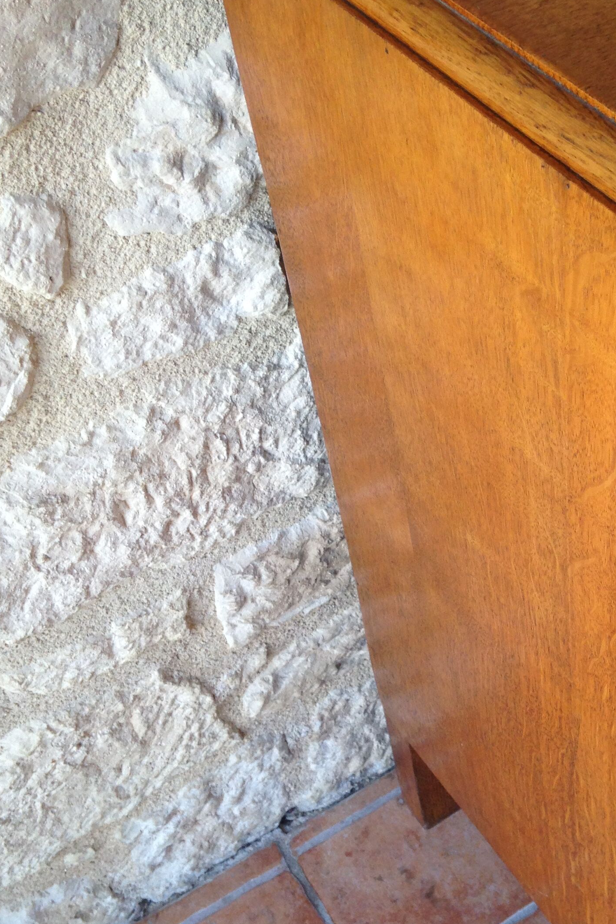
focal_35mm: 53
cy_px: 549
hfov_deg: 25.1
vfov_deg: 37.4
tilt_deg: -49.0
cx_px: 498
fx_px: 1360
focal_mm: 4.12
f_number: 2.4
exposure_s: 1/120
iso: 64
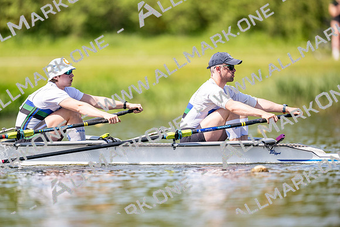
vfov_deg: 2.3
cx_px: 170
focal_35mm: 600
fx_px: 5668
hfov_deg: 3.4
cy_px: 114
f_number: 4
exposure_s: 1/2500
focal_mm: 600
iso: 360
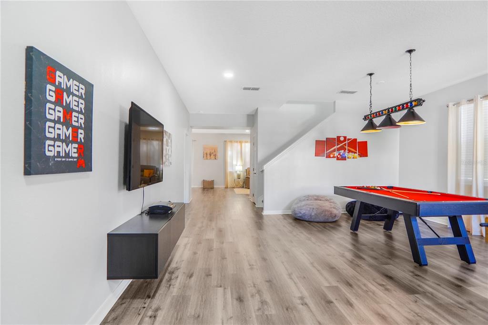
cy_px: 162
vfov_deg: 67.3
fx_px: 244
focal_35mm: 18
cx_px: 244
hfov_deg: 90.0
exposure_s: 1/50
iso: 400
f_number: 2.8
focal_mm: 12
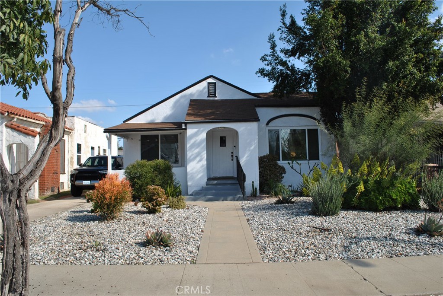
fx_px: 333
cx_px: 222
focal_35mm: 27
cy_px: 148
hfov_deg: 67.3
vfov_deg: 48.0
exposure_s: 1/200
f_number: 9
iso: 100
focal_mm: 18
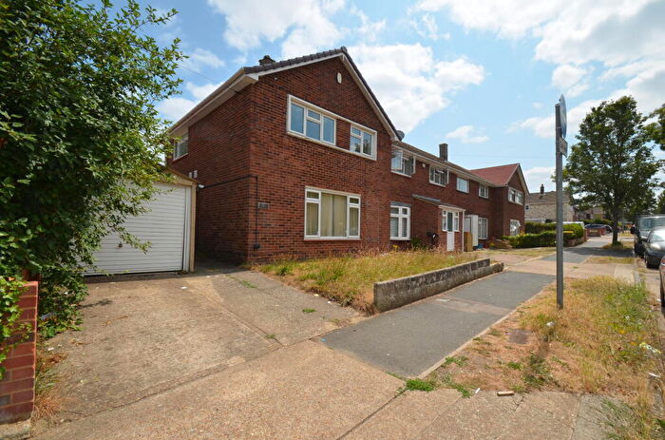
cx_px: 332
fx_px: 276
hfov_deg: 100.5
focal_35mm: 15
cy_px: 220
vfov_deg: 77.0
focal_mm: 10
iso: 100
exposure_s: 1/200
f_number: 11
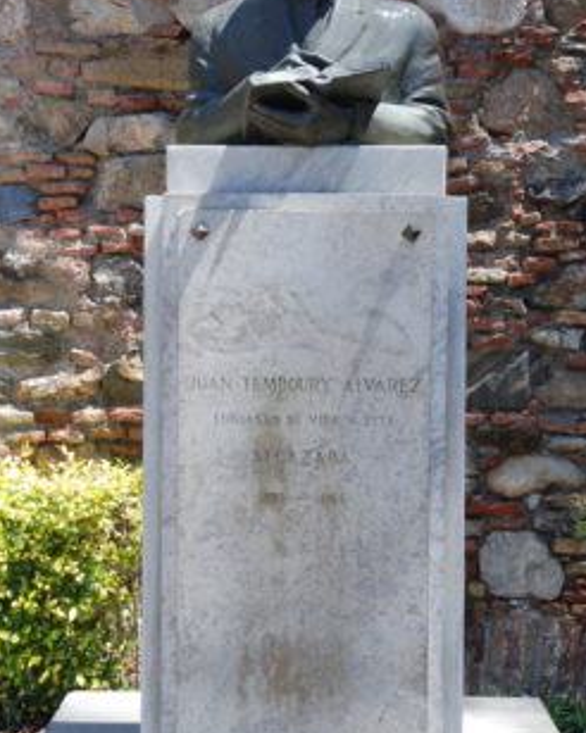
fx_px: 1194
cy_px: 328
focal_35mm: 55
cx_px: 301
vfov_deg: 34.1
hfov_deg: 27.6
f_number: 5.6
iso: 125
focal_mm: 24
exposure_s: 1/125
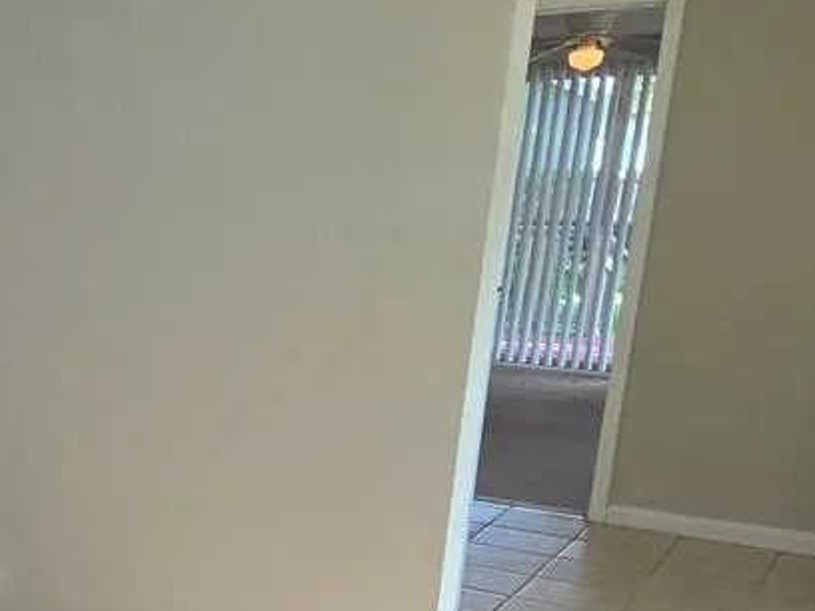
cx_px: -258
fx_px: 1201
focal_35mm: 51
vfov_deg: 28.0
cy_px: 481
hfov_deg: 29.7
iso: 80
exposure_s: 1/120
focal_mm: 2.2
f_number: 1.9
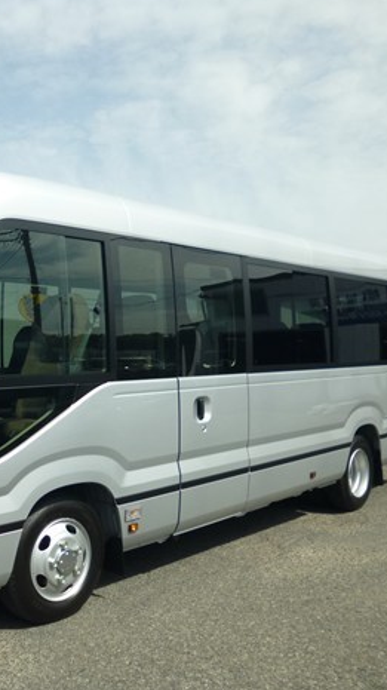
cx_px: 53
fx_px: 658
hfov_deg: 31.5
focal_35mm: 36
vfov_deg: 55.3
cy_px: 346
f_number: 9
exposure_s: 1/250
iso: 100
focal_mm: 4.3
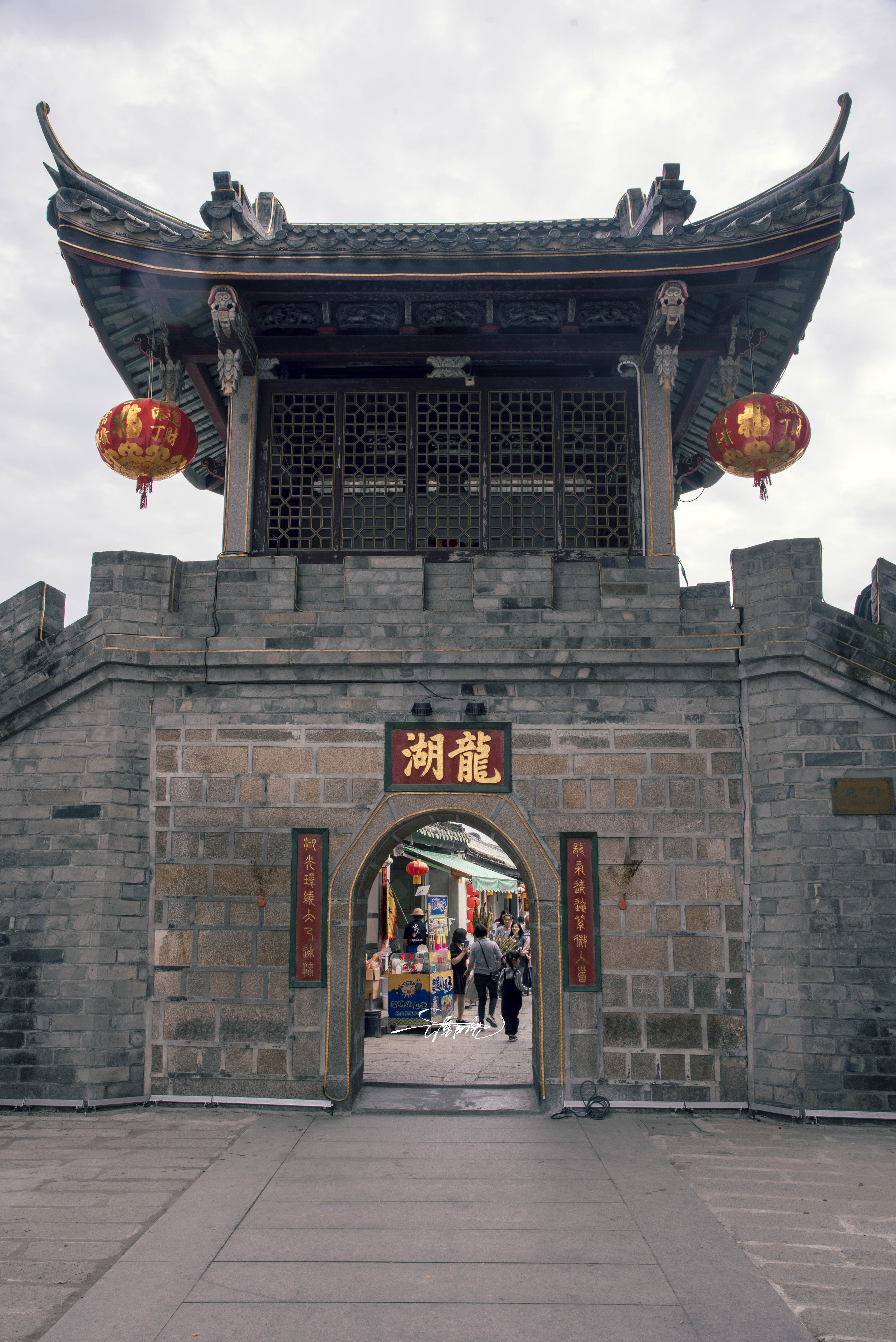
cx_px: 448
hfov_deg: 42.4
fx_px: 1156
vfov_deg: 60.3
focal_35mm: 31
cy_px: 671
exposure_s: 1/50
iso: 125
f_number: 10
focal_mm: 31
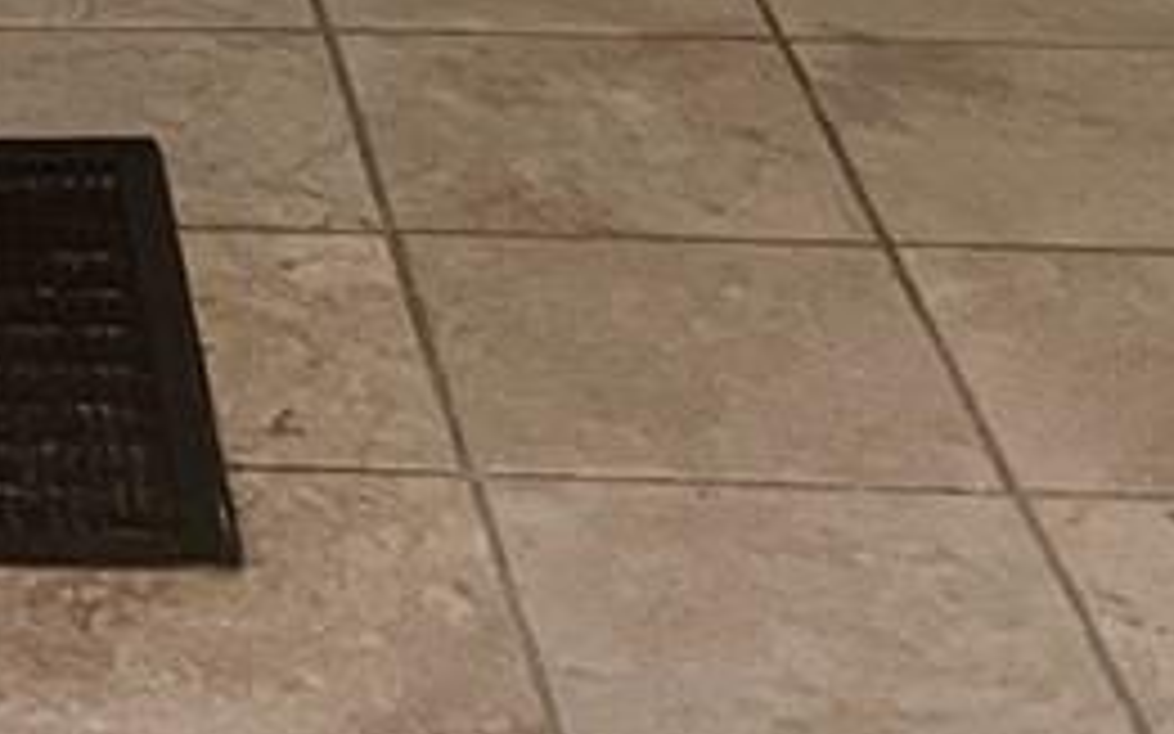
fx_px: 5406
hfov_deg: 11.5
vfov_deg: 6.8
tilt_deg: -5.8
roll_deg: -1.1
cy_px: -1644
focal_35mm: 169
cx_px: -900
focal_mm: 5.1
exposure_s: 1/60
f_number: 1.6
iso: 200
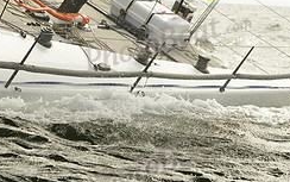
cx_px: 24
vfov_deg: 5.5
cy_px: -4
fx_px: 1875
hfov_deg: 8.8
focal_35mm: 237
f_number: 7.1
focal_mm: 98
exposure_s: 1/1250
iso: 320
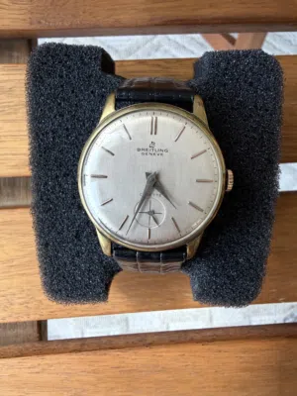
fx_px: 275
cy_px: 198
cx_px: 148
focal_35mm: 24
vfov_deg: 71.6
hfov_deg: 56.8
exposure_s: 1/99
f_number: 2.2
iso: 160
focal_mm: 2.22
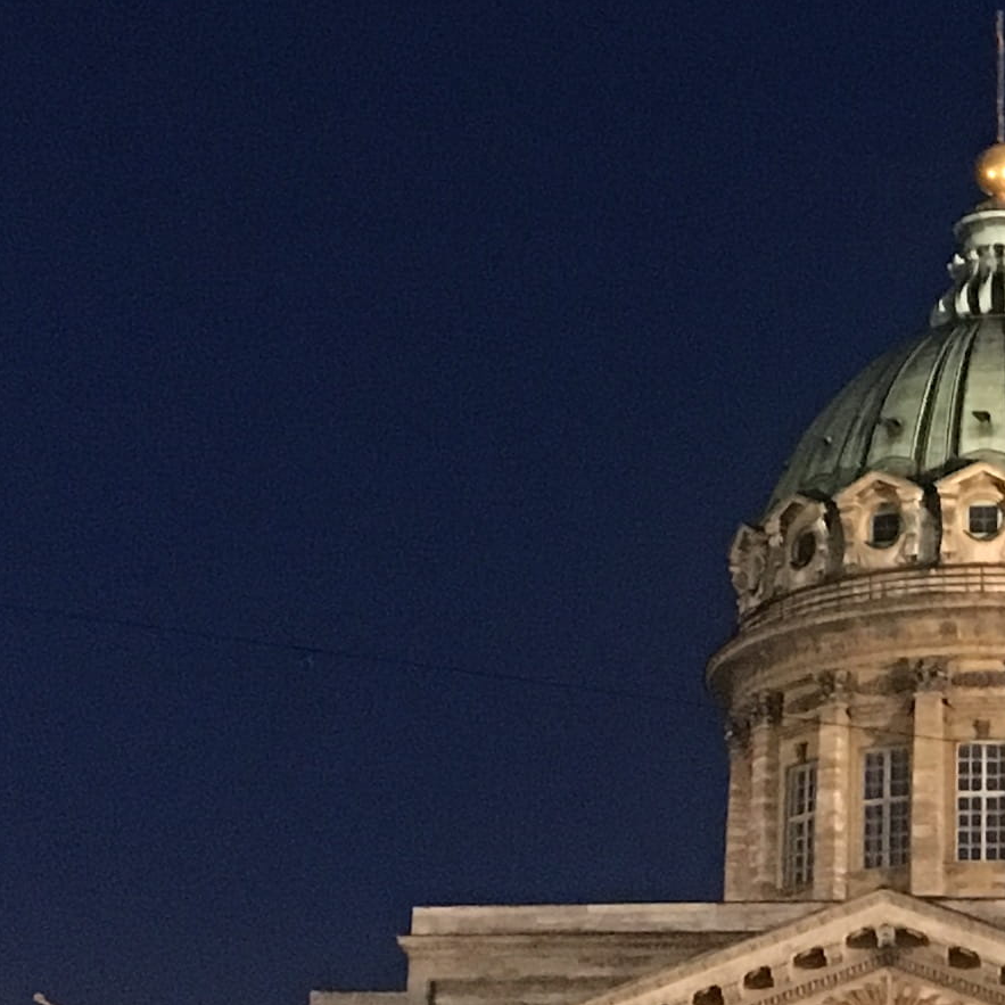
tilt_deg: +24.8
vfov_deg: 14.7
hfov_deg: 14.7
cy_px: 71
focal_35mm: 117
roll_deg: +0.4
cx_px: 979
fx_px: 3843
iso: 320
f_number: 2.2
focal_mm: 4.15
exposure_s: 1/17
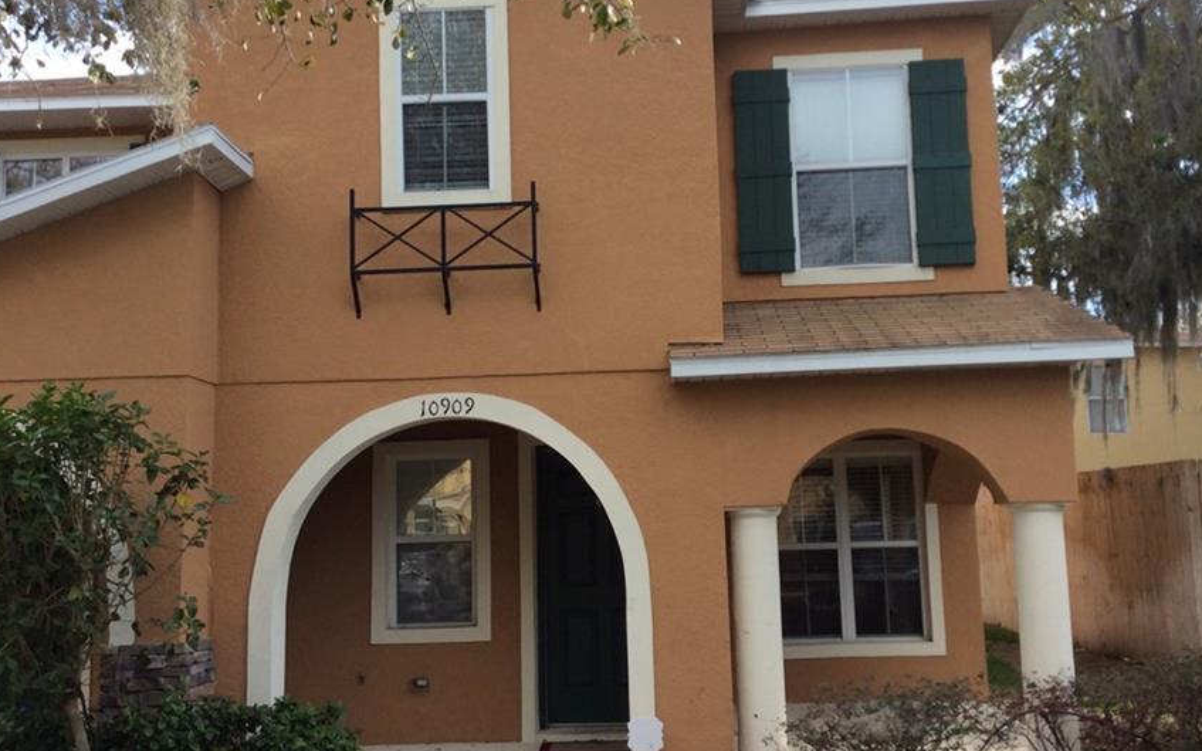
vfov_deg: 31.2
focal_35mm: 41
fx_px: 1343
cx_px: 627
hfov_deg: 48.2
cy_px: 332
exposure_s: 1/520
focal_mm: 3.3
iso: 32
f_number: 2.4
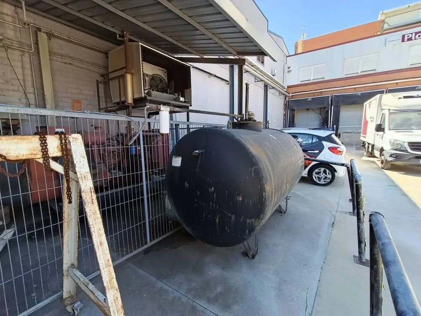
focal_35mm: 15
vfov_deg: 81.7
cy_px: 158
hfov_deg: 98.2
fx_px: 182
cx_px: 210
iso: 50
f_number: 2.2
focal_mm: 1.65
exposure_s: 1/194
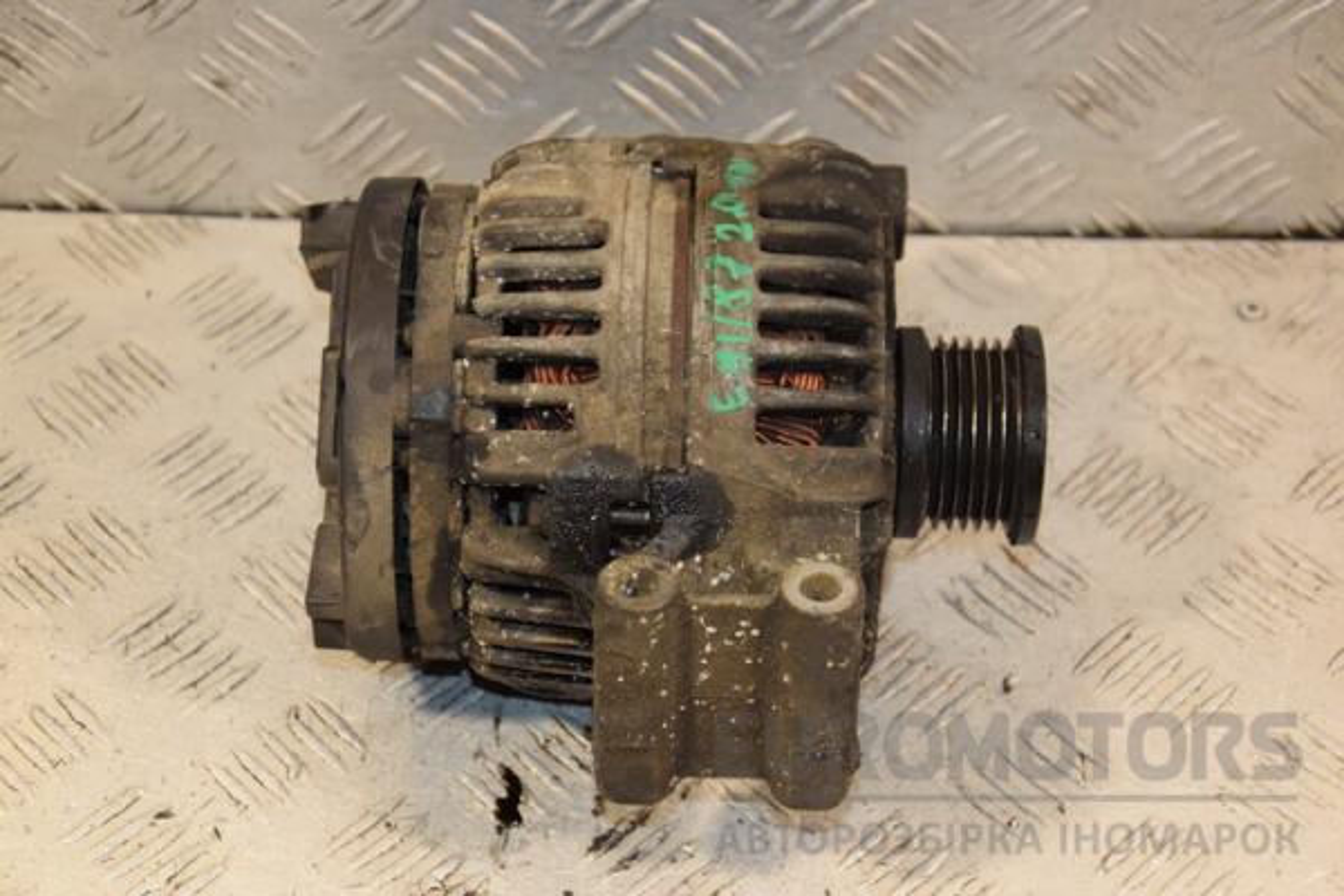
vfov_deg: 17.5
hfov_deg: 26.0
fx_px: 2912
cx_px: 672
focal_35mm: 78
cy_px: 448
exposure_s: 1/160
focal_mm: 52
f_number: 5
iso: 800
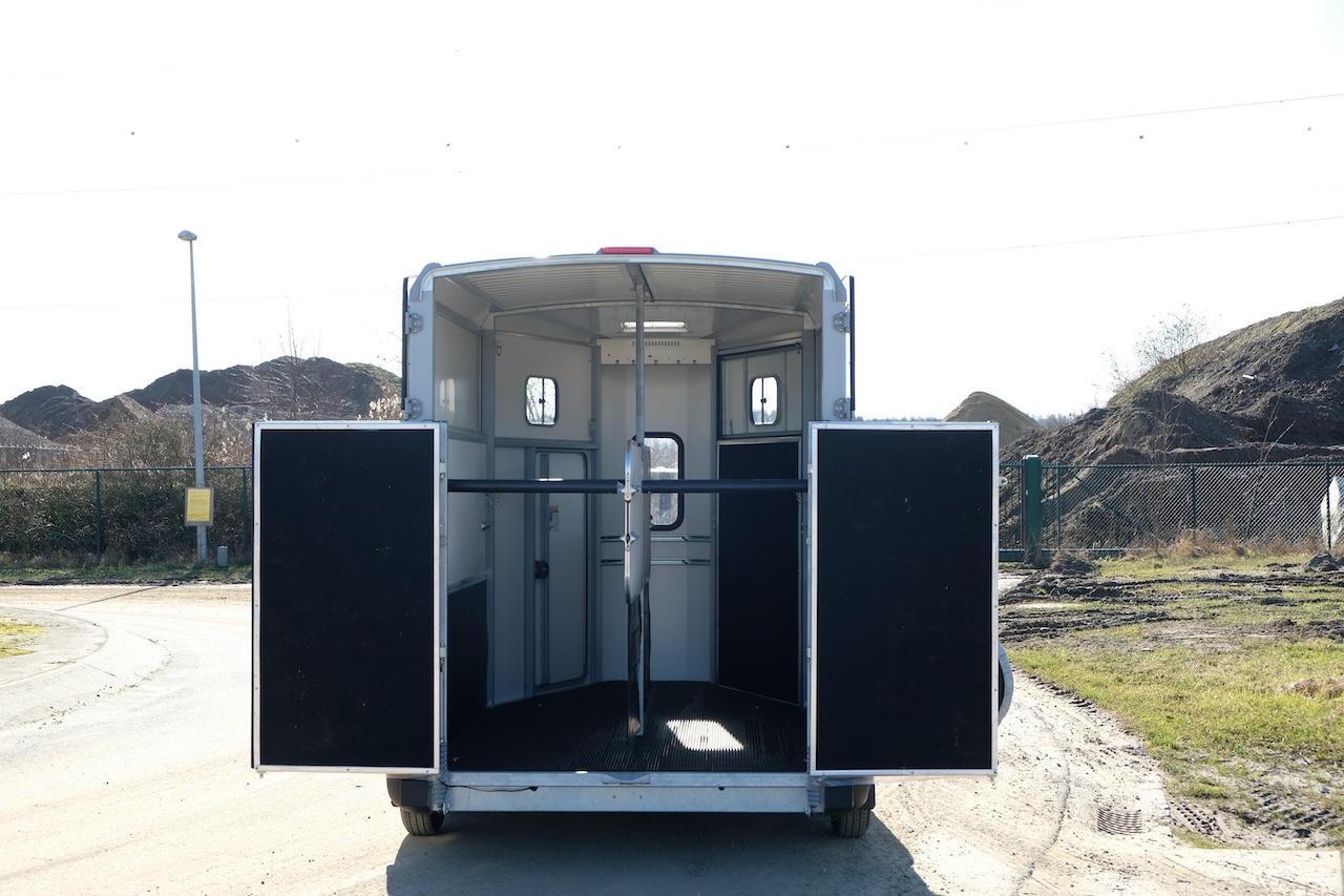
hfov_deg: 41.9
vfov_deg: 28.6
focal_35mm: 47
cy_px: 448
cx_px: 672
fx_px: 1754
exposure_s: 1/280
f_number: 5.6
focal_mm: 31.5
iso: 200
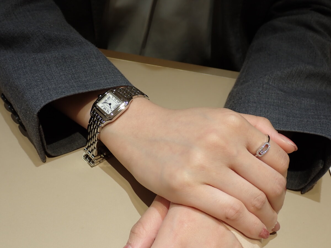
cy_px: 124
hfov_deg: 42.9
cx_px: 166
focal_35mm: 44
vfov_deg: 32.9
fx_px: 421
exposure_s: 1/100
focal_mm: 7.84
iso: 100
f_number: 2.9
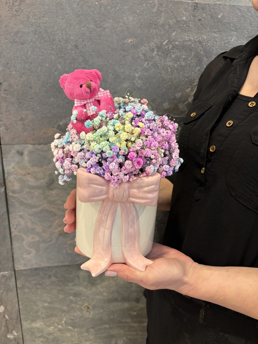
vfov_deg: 67.3
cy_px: 172
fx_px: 258
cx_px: 129
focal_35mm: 26
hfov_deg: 53.1
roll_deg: +0.2
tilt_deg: -13.3
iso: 160
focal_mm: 5.96
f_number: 1.6
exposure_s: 1/50
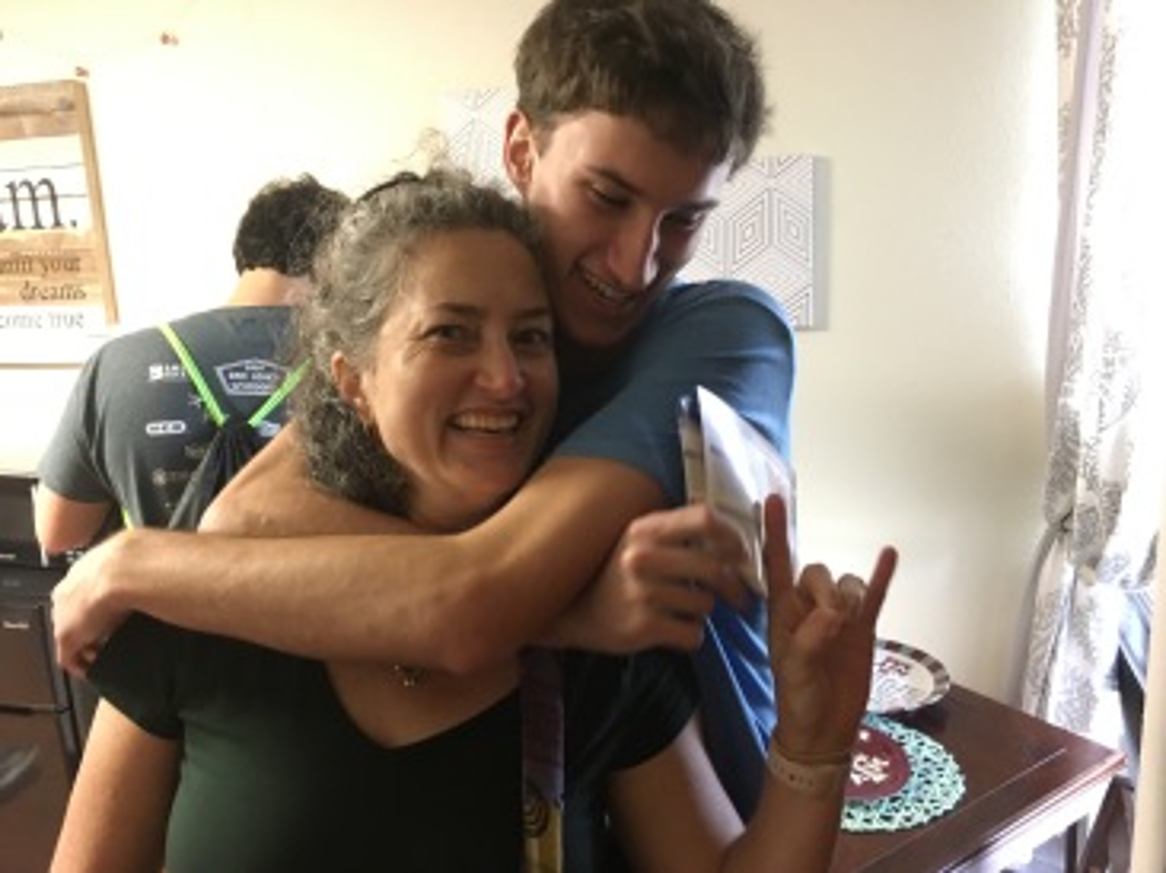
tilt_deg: -11.3
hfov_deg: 61.7
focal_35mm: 29
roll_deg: +3.2
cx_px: 583
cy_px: 436
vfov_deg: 48.2
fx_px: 976
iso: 400
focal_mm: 4.15
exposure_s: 1/15
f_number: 2.2
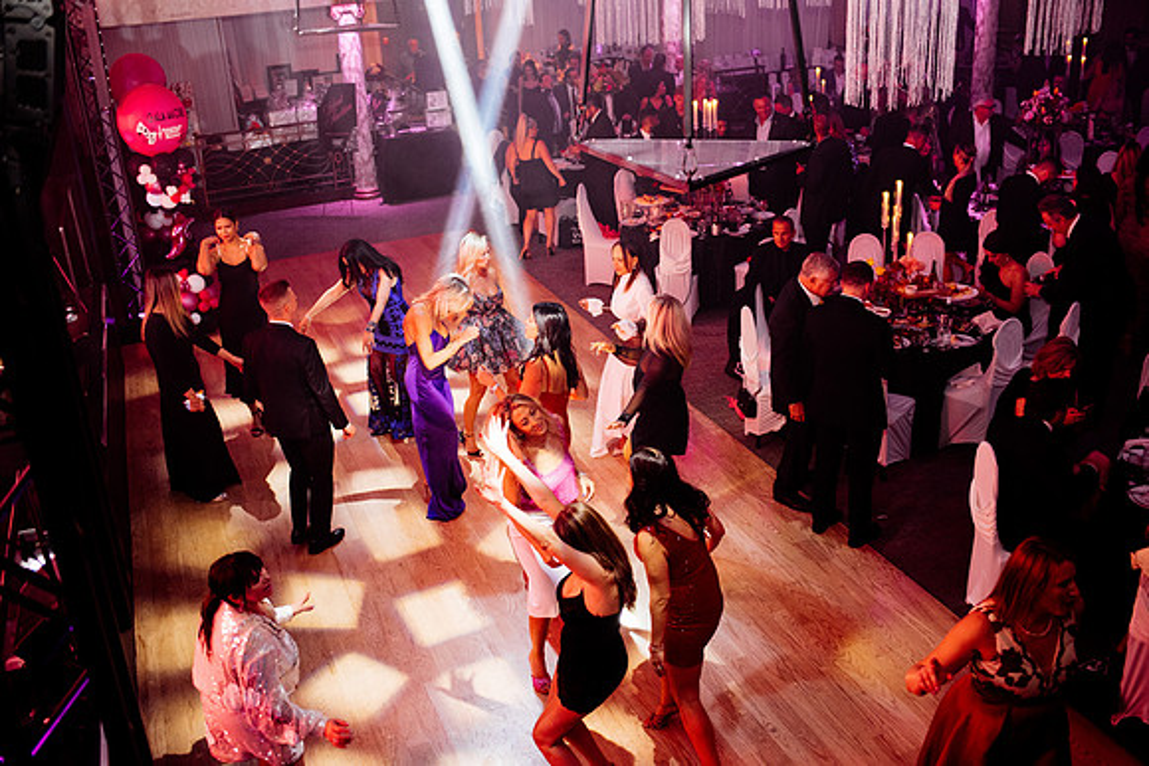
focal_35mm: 35
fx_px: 1117
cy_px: 383
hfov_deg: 54.4
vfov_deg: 37.9
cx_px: 574
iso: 2000
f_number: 2.5
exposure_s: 1/200
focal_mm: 35
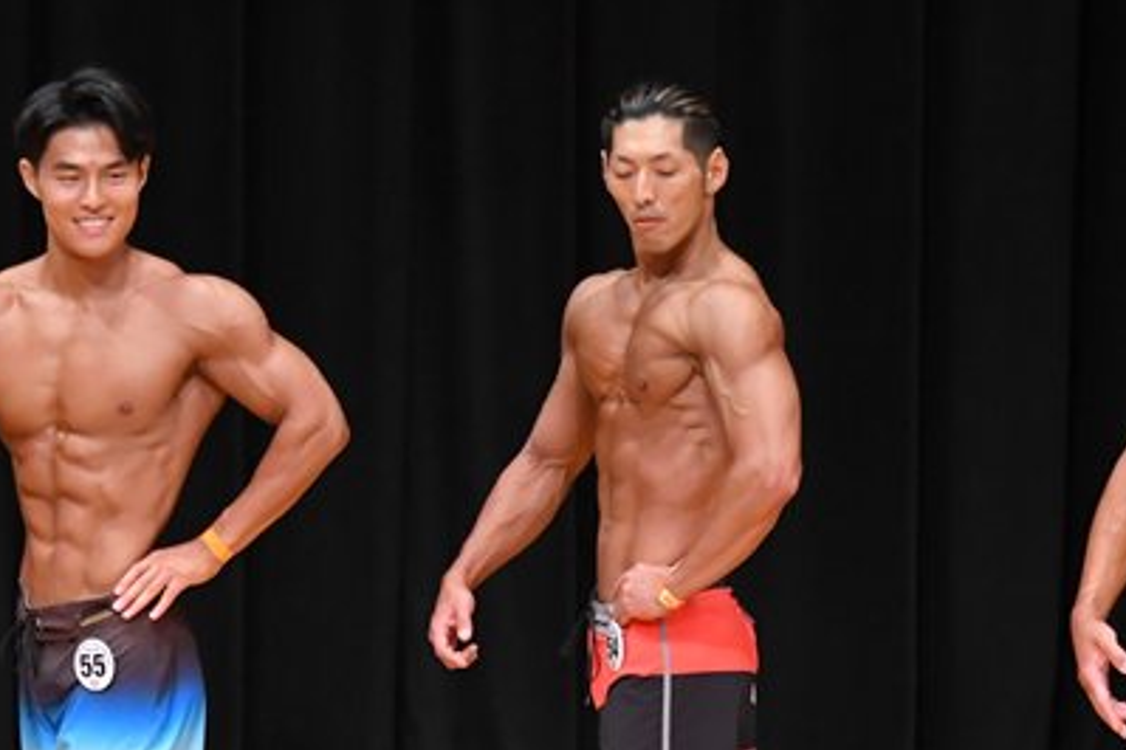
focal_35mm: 495
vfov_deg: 2.8
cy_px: 584
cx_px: 473
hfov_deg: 4.2
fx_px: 15481
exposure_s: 1/400
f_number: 5.6
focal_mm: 170
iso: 4000
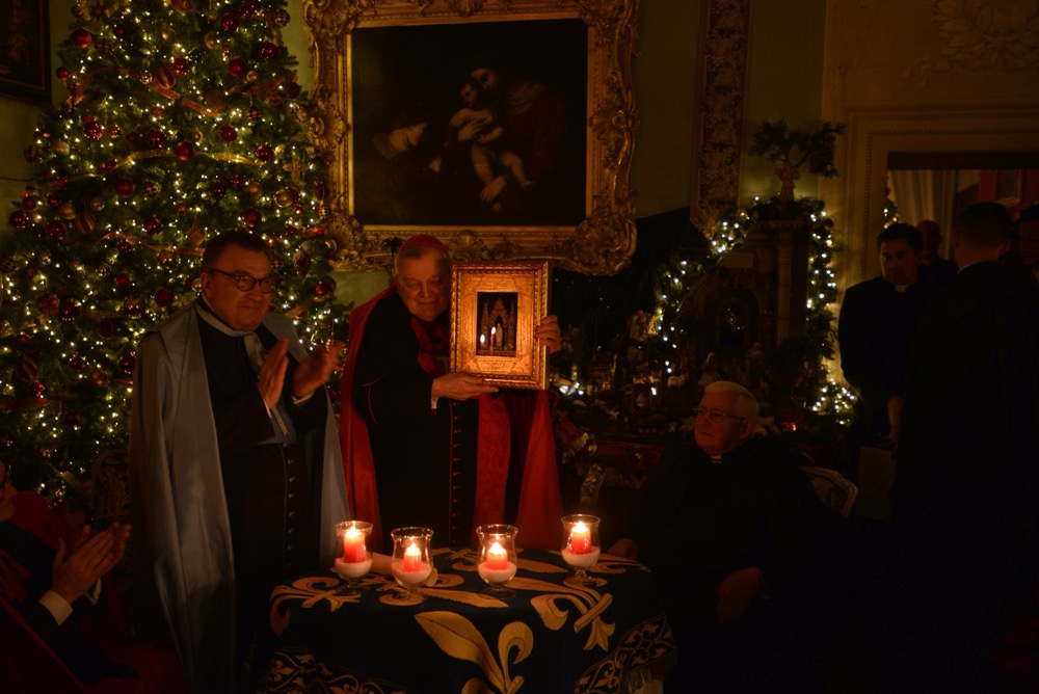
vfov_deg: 37.9
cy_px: 347
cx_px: 520
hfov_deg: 54.4
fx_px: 1011
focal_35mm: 35
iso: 1600
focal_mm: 35
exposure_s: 1/30
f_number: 2.8
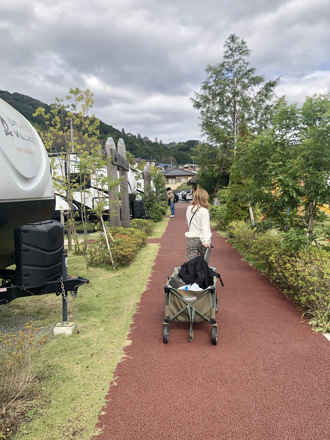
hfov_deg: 49.7
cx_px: 165
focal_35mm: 28
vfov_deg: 63.4
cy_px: 220
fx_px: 356
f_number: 1.8
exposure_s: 1/883
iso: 20
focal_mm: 4
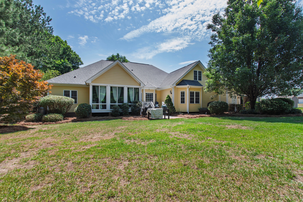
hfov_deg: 100.4
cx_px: 152
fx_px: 126
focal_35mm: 15
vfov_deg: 77.3
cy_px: 101
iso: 100
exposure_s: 1/160
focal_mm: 10
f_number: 8
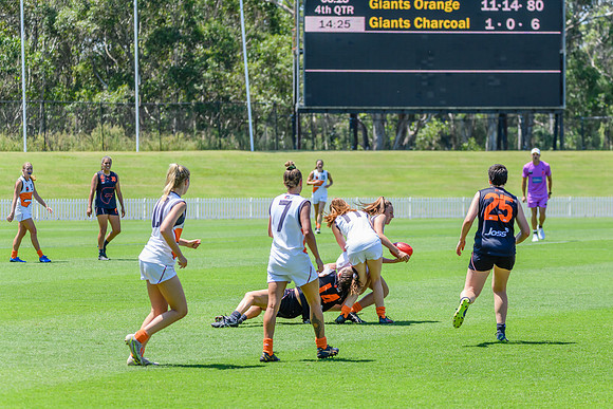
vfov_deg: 7.7
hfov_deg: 11.5
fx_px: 3042
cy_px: 215
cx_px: 333
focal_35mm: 179
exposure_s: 1/2000
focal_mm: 160
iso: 800
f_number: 6.3
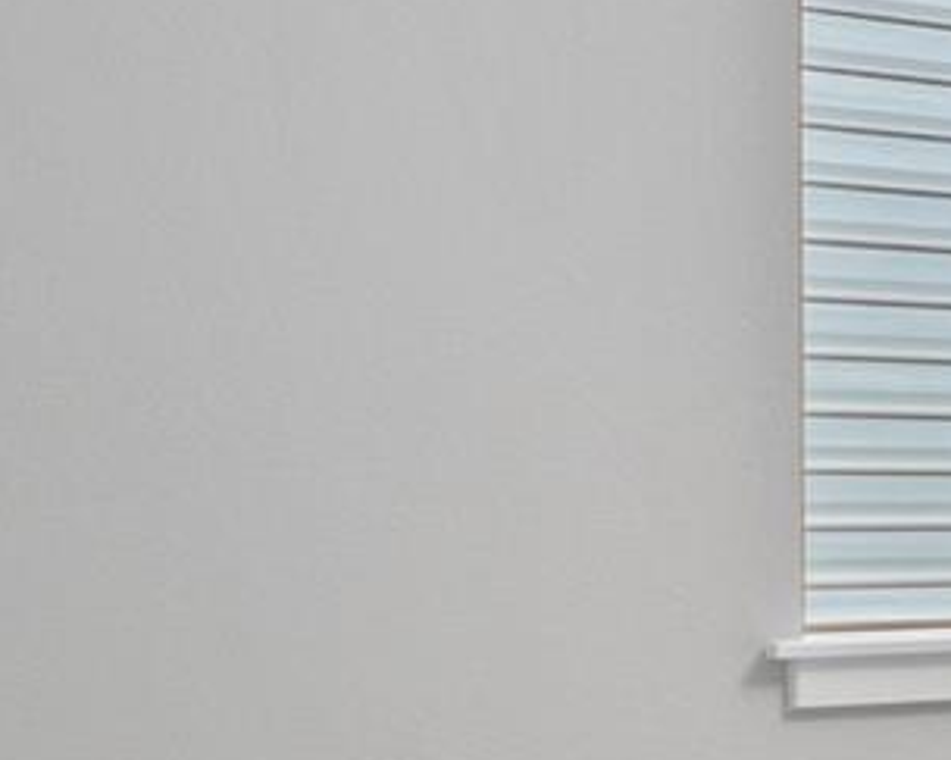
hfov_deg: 14.8
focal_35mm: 85
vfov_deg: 18.0
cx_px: 2243
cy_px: 447
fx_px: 2398
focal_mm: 11.5
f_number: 8
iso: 250
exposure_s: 1/5
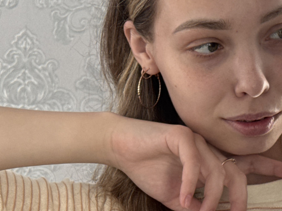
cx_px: 289
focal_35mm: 143
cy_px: 61
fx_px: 1165
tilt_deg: -0.6
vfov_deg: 10.4
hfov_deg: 13.6
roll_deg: -1.9
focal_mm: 6.76
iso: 100
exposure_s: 1/60
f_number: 1.78
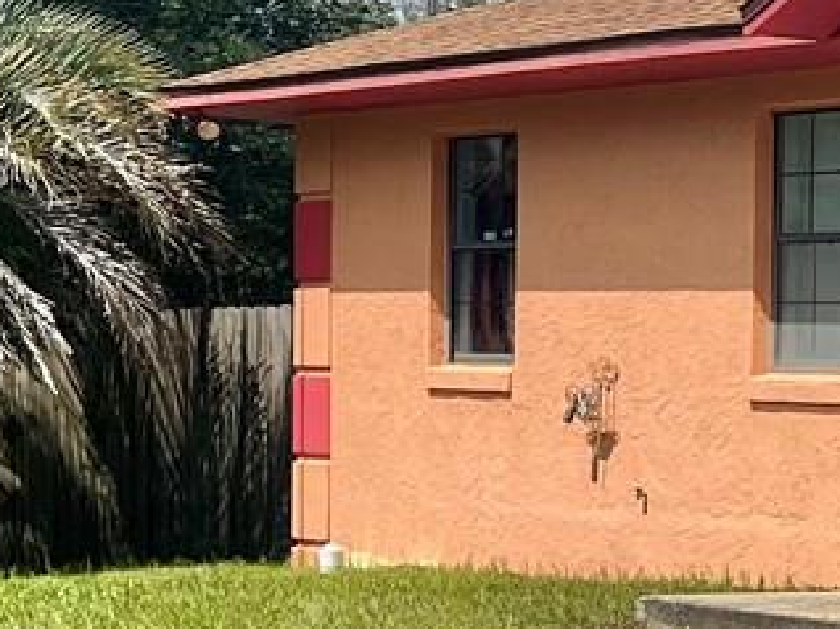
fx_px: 3176
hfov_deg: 13.6
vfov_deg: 11.2
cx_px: 1492
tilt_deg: -3.8
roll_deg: -1.3
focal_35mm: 131
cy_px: 605
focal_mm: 5.7
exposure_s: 1/6579
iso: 50
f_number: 1.5
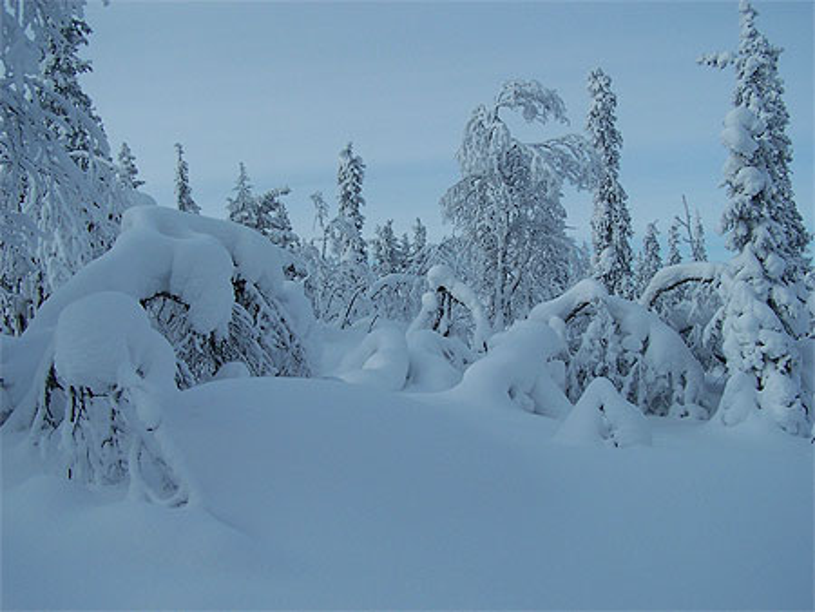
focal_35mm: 38
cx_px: 408
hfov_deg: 49.0
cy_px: 306
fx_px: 895
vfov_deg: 37.8
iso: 80
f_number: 4
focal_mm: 6.3
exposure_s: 1/1000
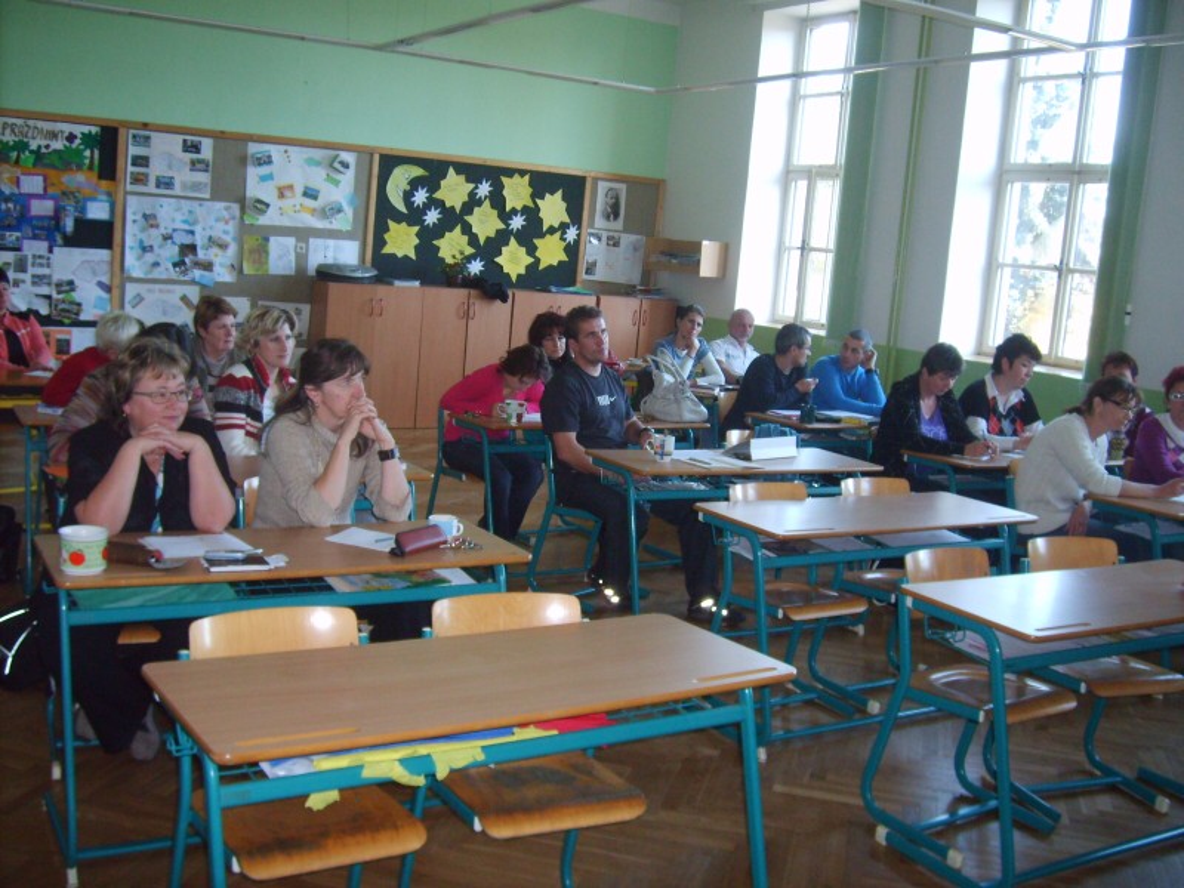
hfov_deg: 52.6
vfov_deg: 40.7
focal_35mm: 35
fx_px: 1197
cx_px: 592
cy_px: 444
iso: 166
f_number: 2.8
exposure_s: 1/45
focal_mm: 5.8
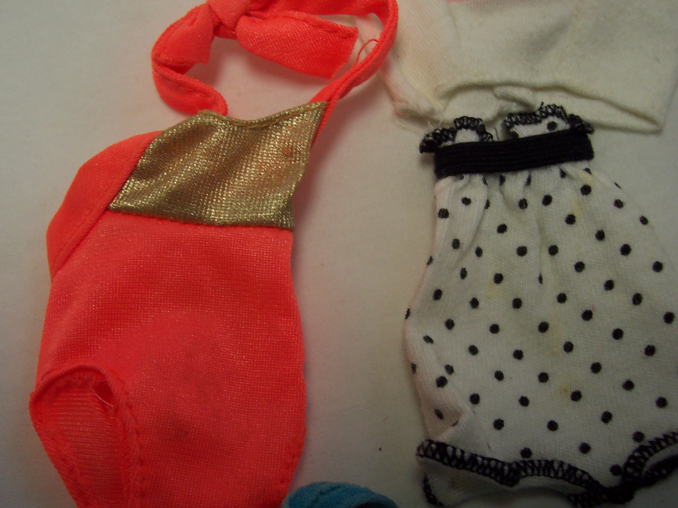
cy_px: 254
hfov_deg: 50.1
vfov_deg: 38.7
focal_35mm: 37
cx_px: 339
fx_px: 725
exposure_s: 1/90
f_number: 2.8
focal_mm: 5.6
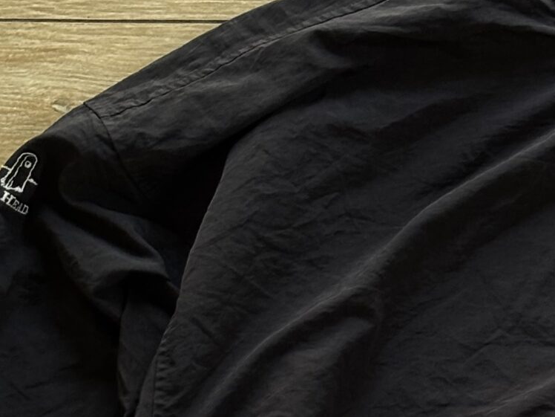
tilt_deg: -77.7
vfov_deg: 8.2
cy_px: 521
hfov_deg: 10.9
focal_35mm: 178
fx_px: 2854
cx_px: 689
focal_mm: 5.96
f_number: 1.6
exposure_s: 1/40
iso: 160
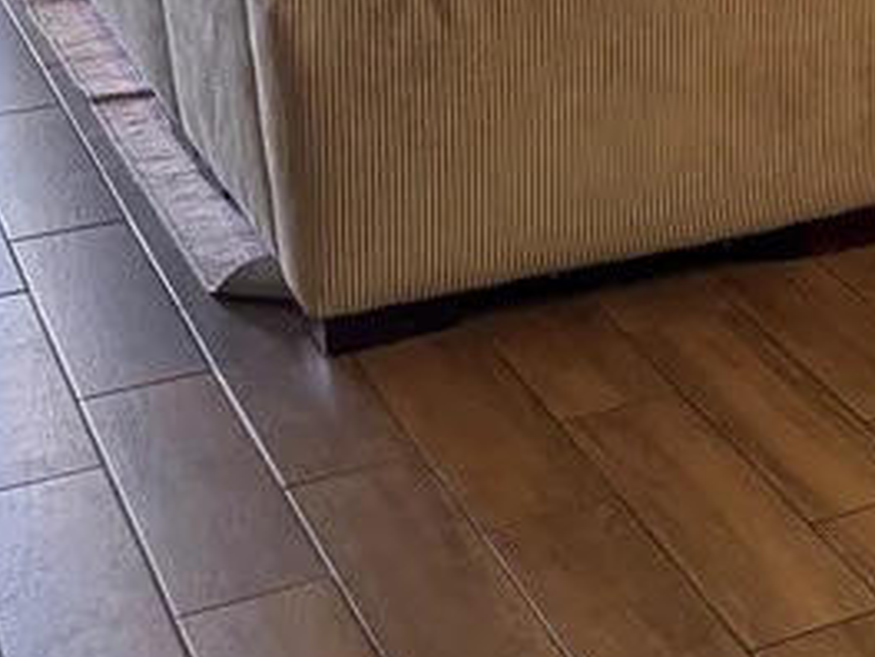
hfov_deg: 18.3
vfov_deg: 14.6
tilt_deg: -6.6
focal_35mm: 93
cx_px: 1369
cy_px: -385
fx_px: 2351
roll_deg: -1.7
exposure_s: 1/74
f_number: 1.78
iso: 200
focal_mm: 6.76
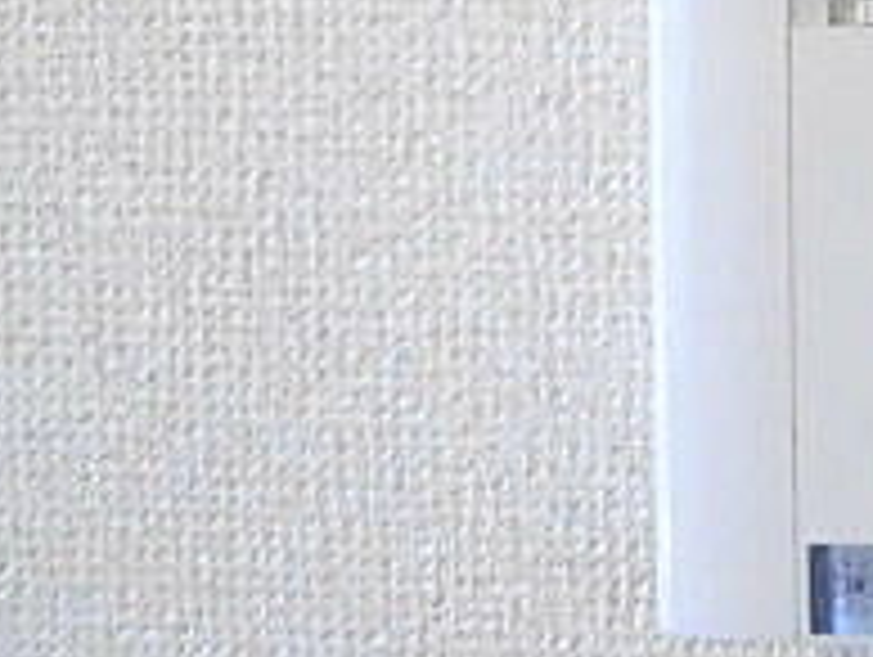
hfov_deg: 22.0
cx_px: 1152
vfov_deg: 17.4
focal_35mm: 79
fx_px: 1995
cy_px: -230
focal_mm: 4.3
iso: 800
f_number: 3.1
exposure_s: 1/160
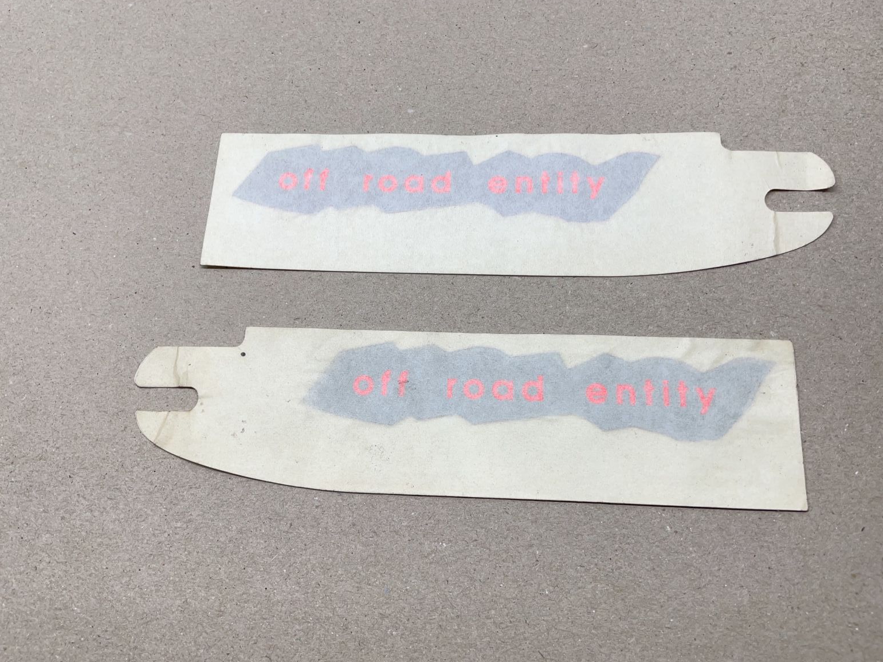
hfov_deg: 65.3
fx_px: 689
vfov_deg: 51.4
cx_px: 439
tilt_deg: -74.4
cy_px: 328
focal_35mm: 27
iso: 32
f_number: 1.6
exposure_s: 1/100
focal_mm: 4.2
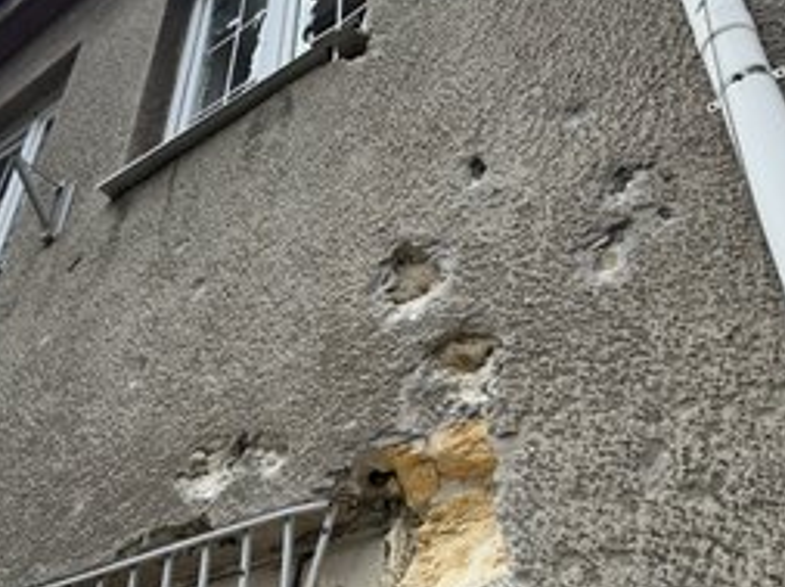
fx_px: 861
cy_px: 326
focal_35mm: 38
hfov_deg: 48.6
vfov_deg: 37.6
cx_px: 295
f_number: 1.78
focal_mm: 6.86
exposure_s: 1/1261
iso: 80
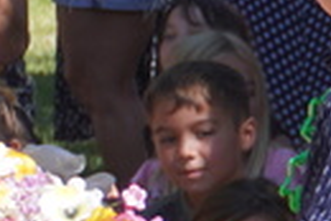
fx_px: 3691
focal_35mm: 401
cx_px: 1253
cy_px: 171
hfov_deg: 4.7
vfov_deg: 3.4
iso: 100
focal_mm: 34
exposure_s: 1/320
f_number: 5.6
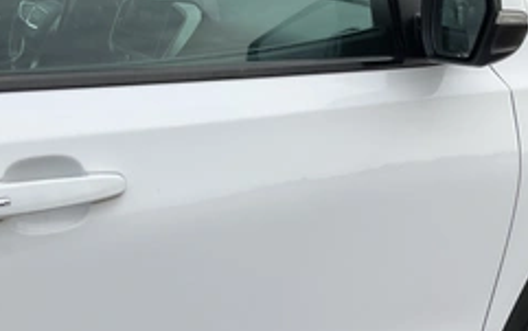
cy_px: 272
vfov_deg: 24.9
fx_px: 734
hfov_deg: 39.4
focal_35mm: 51
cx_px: 221
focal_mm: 3
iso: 25
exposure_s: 1/1984
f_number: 1.8
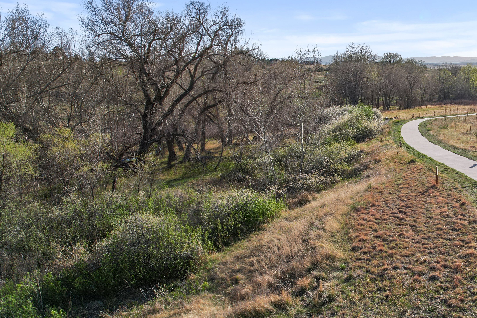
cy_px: 163
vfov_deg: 35.9
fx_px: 490
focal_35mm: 37
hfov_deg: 48.2
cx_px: 399
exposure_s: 1/1500
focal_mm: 8.38
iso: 100
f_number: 2.8
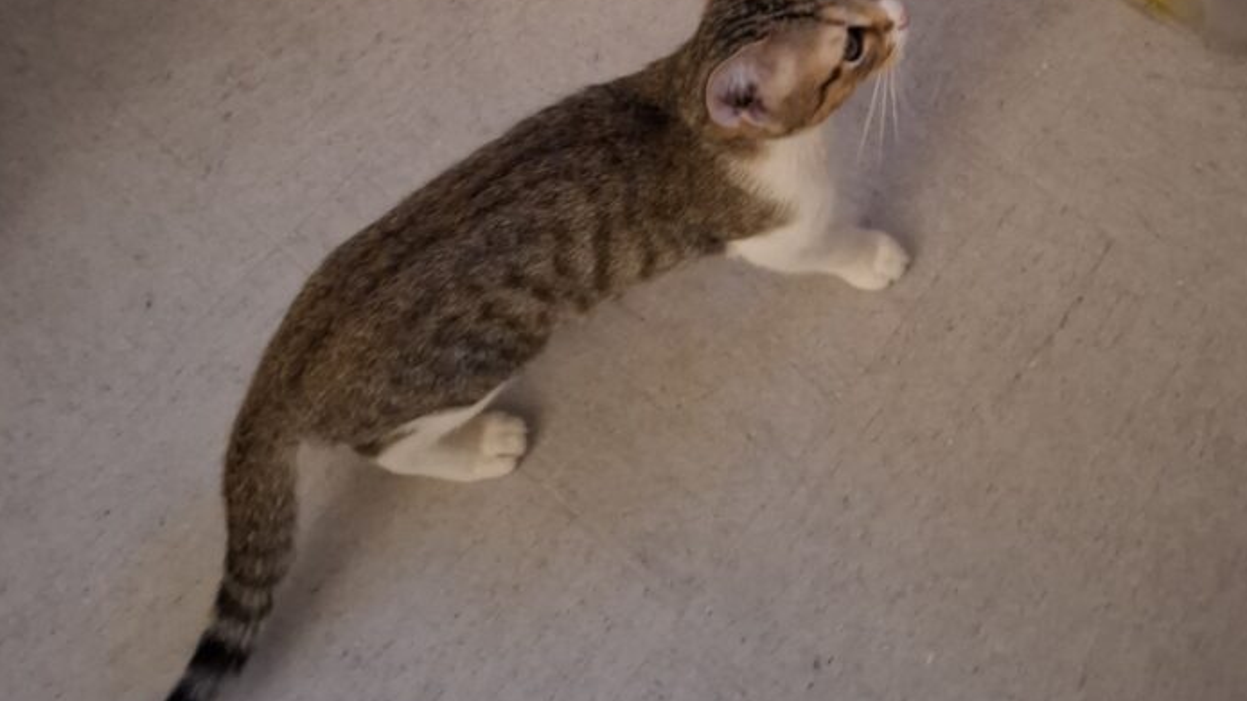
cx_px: 613
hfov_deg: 71.9
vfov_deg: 44.2
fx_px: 860
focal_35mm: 26
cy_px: 286
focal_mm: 5.54
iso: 1250
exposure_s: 1/17
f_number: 1.8
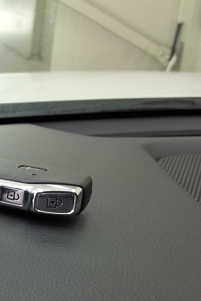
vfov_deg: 29.8
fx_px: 561
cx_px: -78
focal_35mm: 67
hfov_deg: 18.5
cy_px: 204
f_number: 1.9
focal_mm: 2.91
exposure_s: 1/60
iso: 50
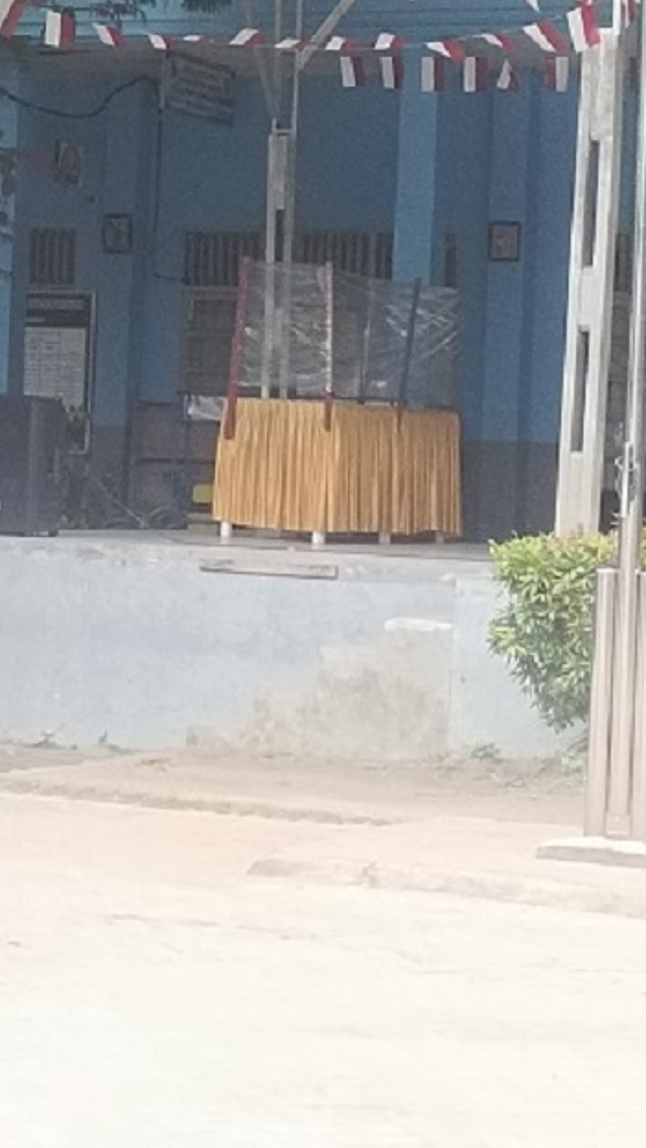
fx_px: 3472
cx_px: -204
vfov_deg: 18.7
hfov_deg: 10.4
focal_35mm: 114
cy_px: 385
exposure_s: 1/50
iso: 400
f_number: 1.79
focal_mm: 4.74
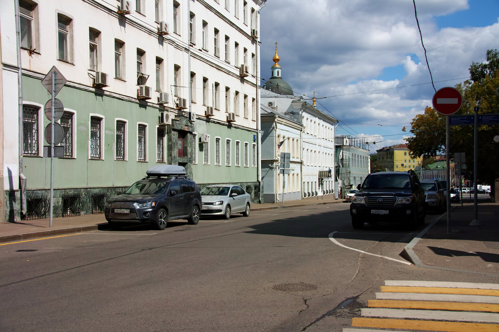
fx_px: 603
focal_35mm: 44
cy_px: 166
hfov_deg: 45.0
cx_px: 250
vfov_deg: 30.8
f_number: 6.3
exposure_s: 1/1000
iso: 100
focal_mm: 29
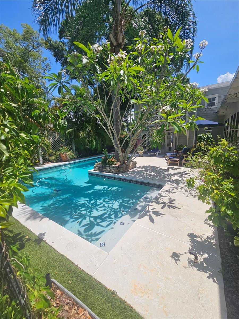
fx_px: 120
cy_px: 160
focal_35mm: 13
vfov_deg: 106.2
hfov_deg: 89.9
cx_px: 120
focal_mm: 2.2
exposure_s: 1/3001
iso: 50
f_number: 2.2
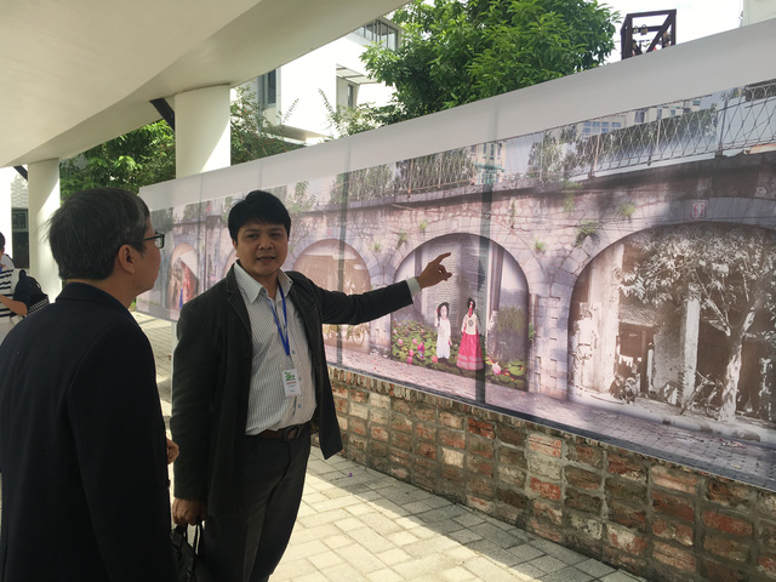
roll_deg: +1.9
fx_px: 650
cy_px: 291
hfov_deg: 61.7
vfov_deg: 48.2
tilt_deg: -2.9
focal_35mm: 29
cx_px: 388
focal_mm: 4.15
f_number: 2.2
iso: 25
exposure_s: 1/785
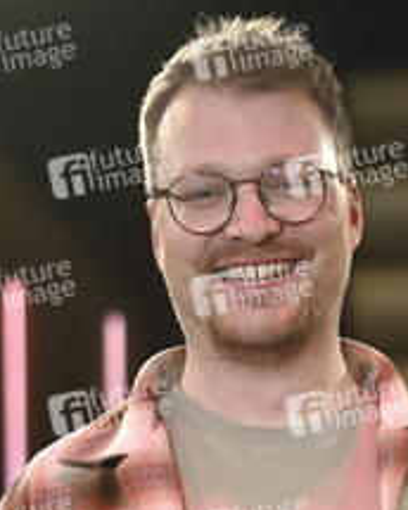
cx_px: 283
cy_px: 349
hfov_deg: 14.2
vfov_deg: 17.7
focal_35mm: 108
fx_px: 1630
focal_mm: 55
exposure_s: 1/400
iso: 1250
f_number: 2.5
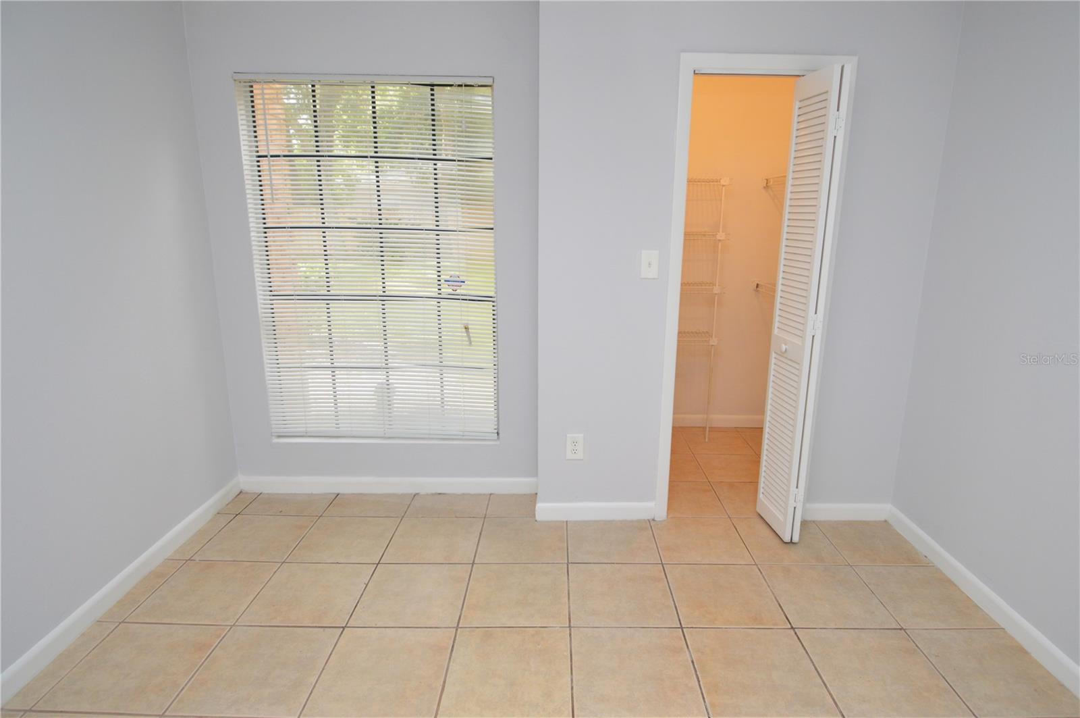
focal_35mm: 18
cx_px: 540
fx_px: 539
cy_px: 359
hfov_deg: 90.1
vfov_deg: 67.3
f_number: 4
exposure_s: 1/60
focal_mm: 12
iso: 450
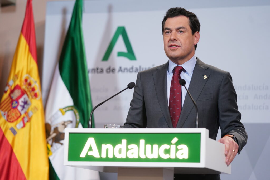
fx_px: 773
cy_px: 90
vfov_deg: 13.3
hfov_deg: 19.8
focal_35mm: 103
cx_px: 135
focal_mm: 103
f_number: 2.8
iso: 2000
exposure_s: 1/320
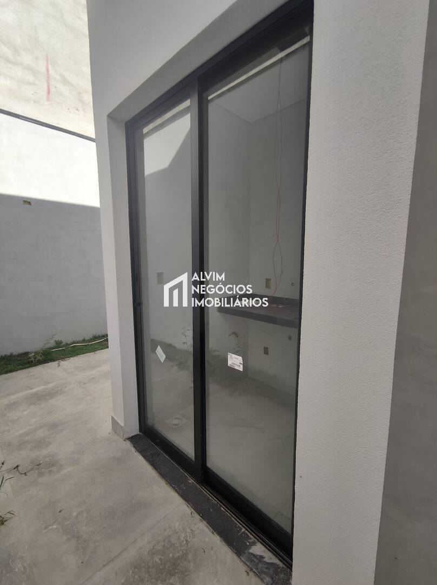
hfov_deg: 78.0
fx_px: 270
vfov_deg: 94.5
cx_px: 218
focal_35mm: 16
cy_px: 292
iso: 100
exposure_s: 1/297
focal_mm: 2.35
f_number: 2.2
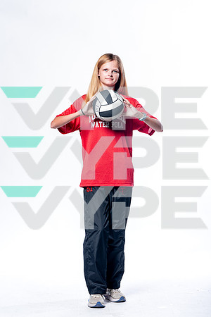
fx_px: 941
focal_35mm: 107
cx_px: 106
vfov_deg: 19.1
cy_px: 158
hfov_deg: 12.8
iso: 100
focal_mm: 107
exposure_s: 1/250
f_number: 5.6
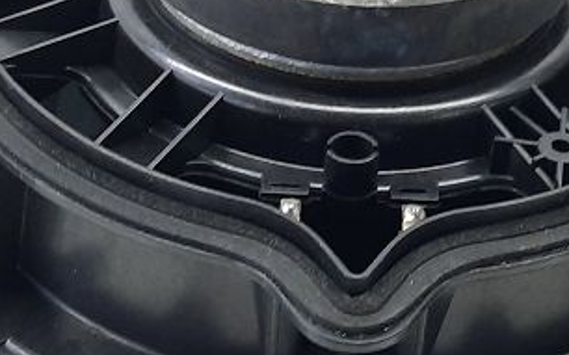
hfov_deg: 20.0
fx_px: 1612
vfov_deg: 12.6
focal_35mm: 104
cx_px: 305
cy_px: 169
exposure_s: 1/50
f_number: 2
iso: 200
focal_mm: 4.6
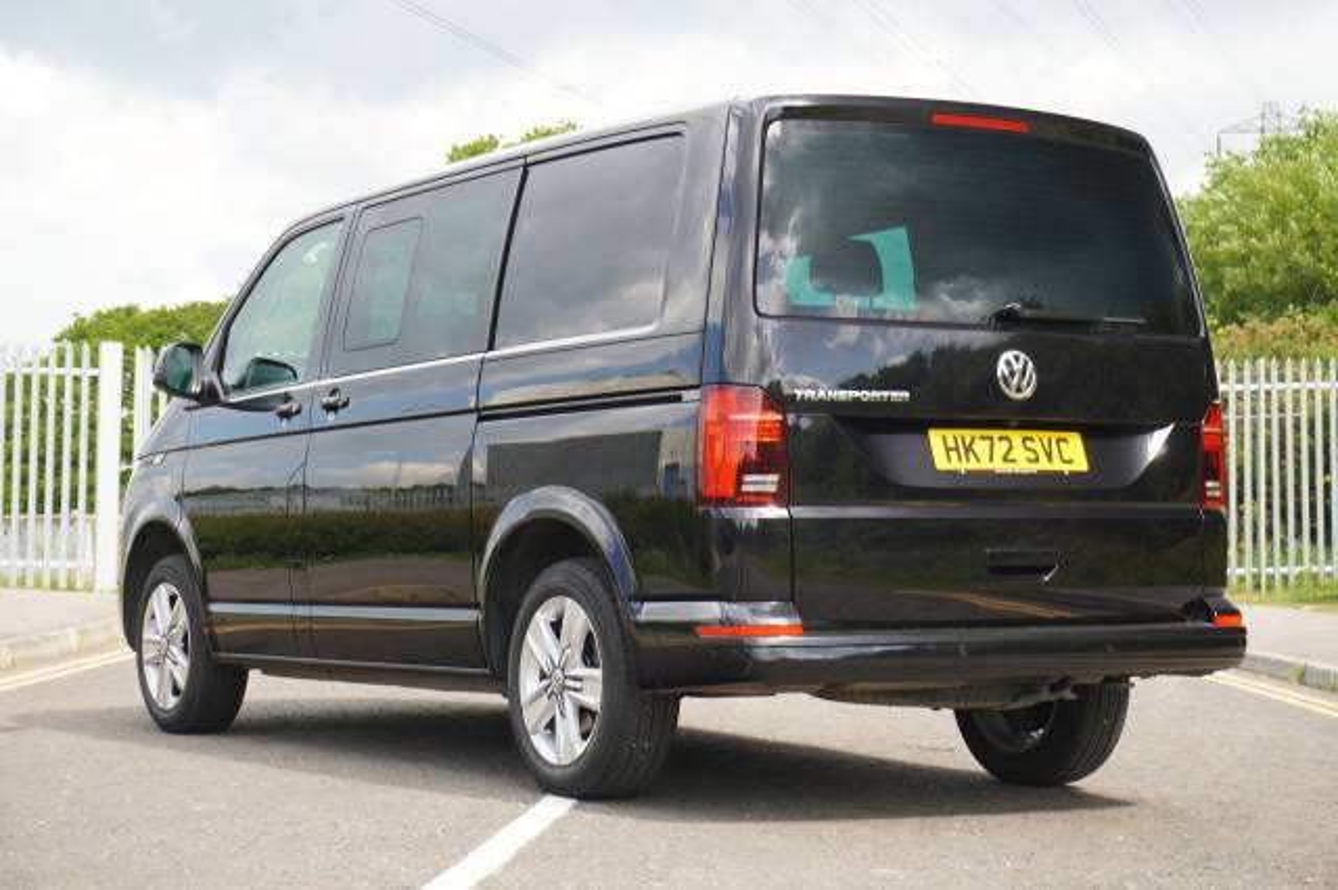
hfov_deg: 28.7
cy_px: 445
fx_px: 2619
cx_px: 669
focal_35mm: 70
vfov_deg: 19.3
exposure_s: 1/80
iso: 160
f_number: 5.6
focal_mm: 47
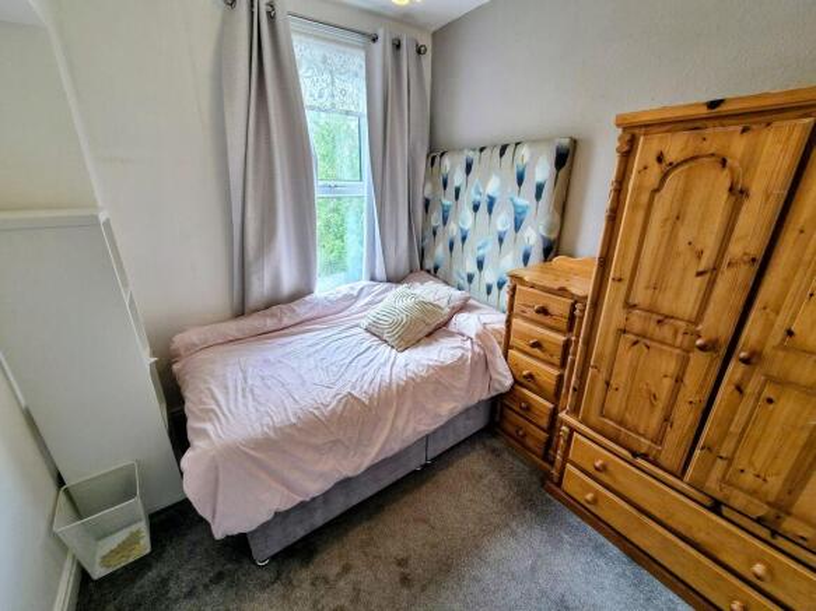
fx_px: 306
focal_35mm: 13
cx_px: 408
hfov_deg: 106.2
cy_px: 306
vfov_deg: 89.9
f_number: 2.2
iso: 125
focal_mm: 2.2
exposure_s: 1/100
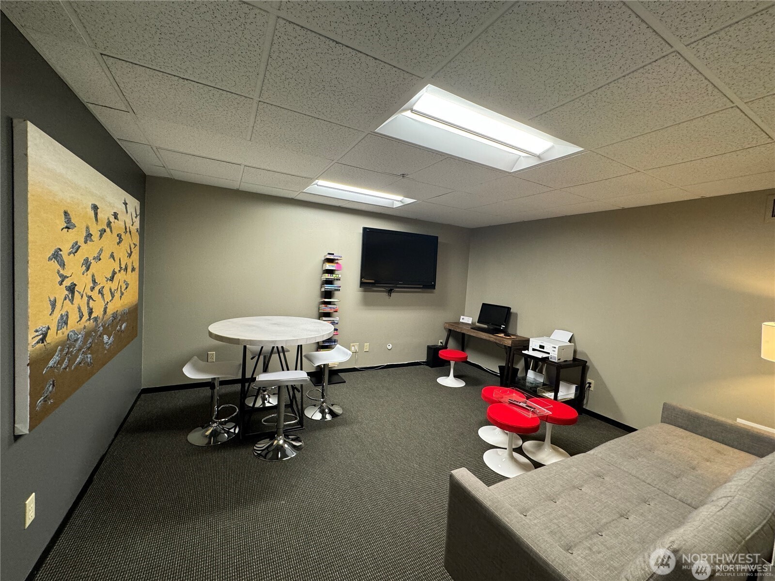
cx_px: 388
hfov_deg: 102.1
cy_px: 290
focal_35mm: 14
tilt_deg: -4.2
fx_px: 313
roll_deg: -3.2
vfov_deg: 85.7
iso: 200
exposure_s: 1/60
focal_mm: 2.22
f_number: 2.2
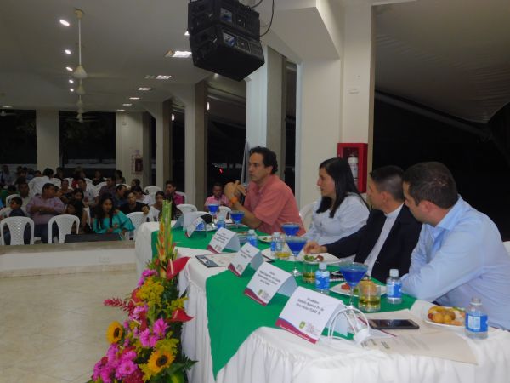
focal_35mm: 36
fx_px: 530
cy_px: 192
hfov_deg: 51.4
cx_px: 255
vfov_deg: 39.7
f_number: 3.5
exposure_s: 1/30
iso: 200
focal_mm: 6.3
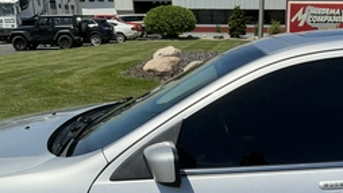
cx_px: 248
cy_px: 189
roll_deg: +0.1
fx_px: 437
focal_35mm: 48
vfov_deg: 23.9
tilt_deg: -20.4
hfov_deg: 41.9
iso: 25
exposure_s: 1/2667
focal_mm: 3
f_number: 1.8
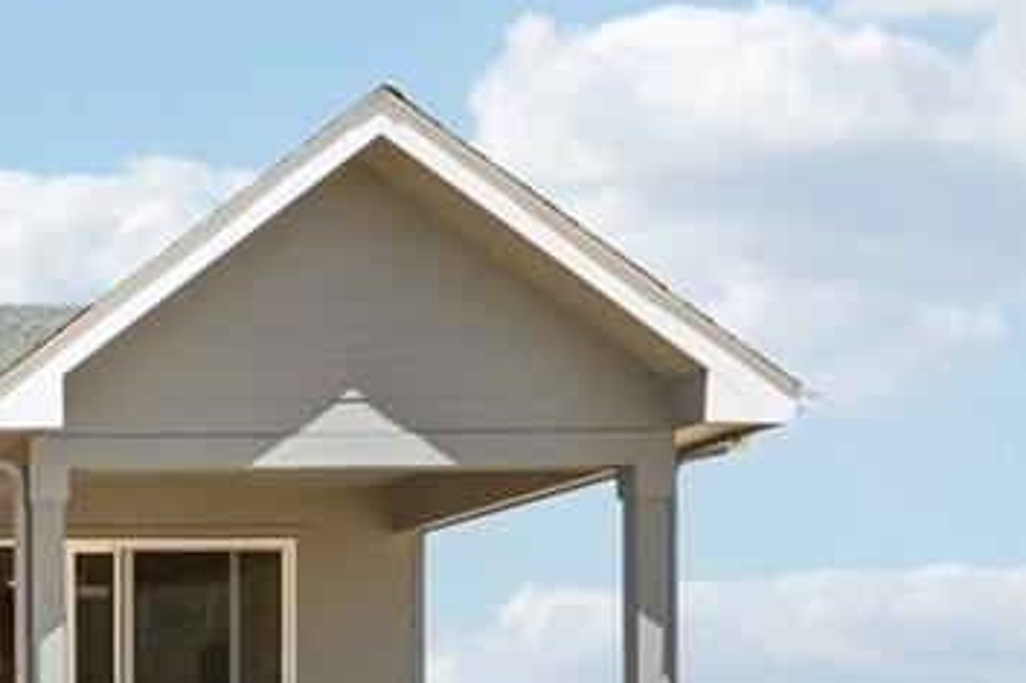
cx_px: -631
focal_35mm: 68
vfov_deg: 19.0
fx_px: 1937
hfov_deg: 22.5
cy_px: 805
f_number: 8
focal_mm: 10
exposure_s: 1/2000
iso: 800
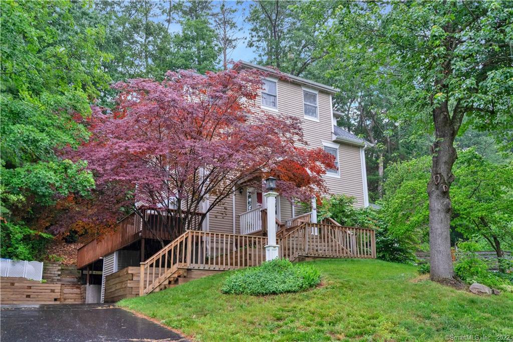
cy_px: 171
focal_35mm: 32
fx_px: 456
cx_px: 256
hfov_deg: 58.7
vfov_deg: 41.1
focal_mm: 32
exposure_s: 1/125
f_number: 11
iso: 1250
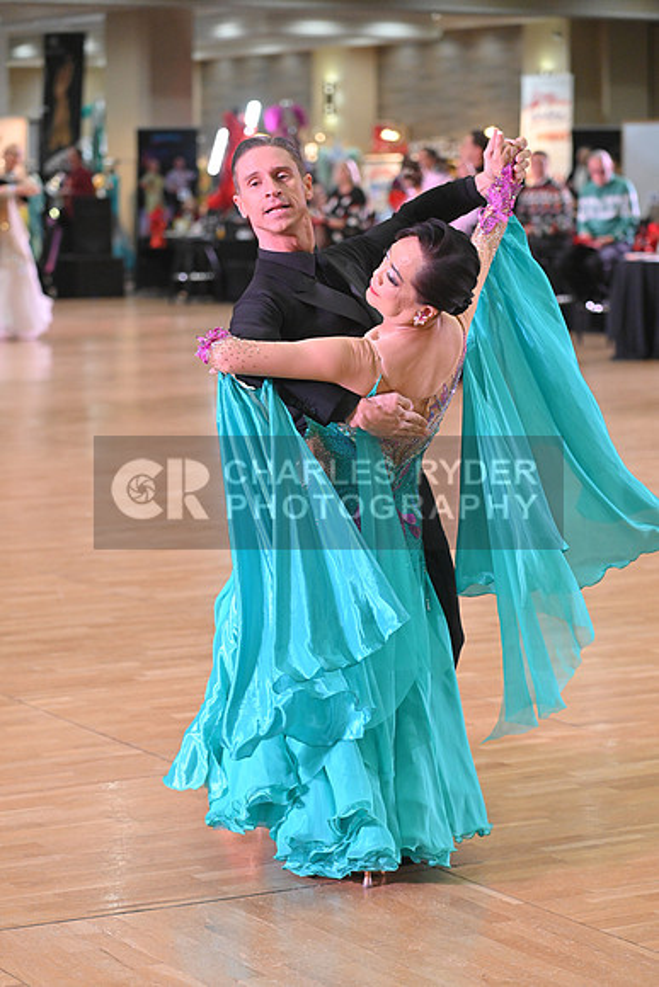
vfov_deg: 20.0
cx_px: 330
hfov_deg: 13.4
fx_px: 2799
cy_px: 494
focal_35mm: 102
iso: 3200
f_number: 4.5
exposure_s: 1/400
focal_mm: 102
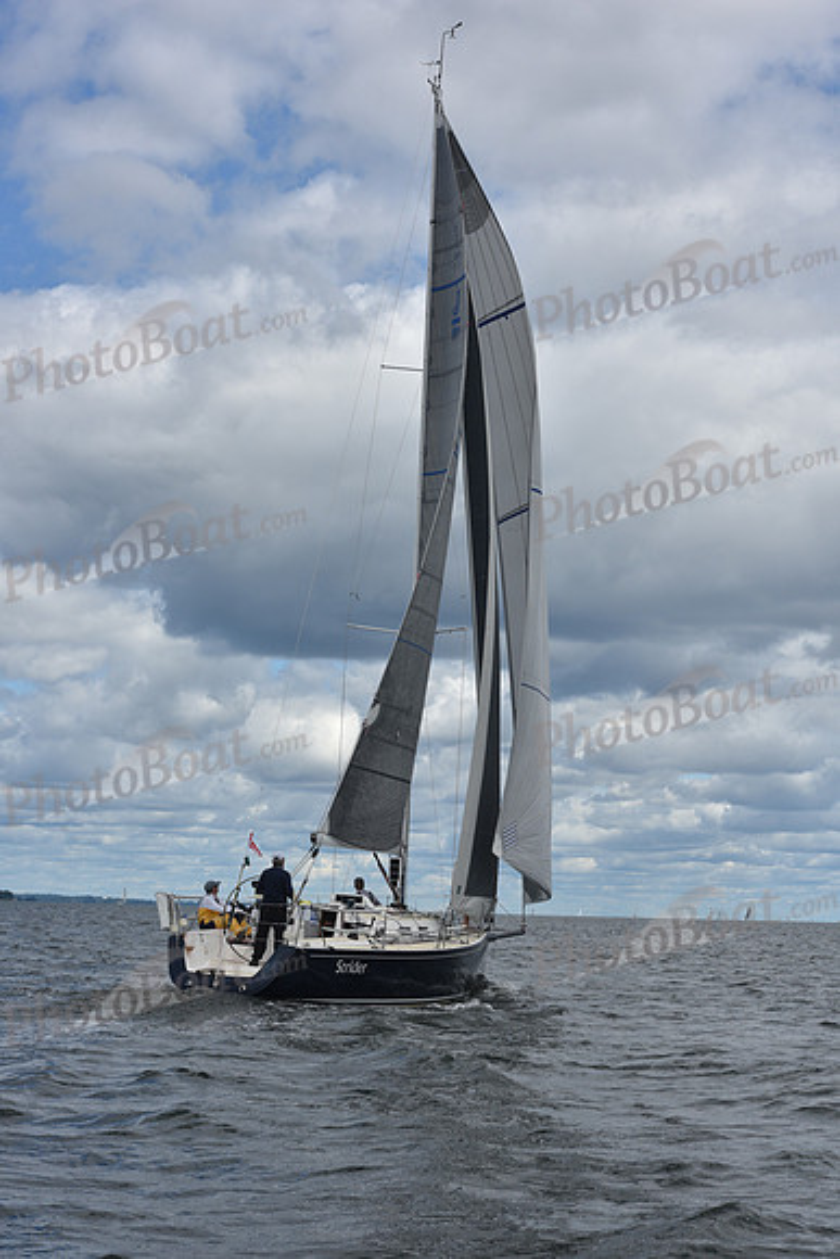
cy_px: 630
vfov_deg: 28.8
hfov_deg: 19.5
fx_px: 2448
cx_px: 420
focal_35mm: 70
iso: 250
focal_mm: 70
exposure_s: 1/800
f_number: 10
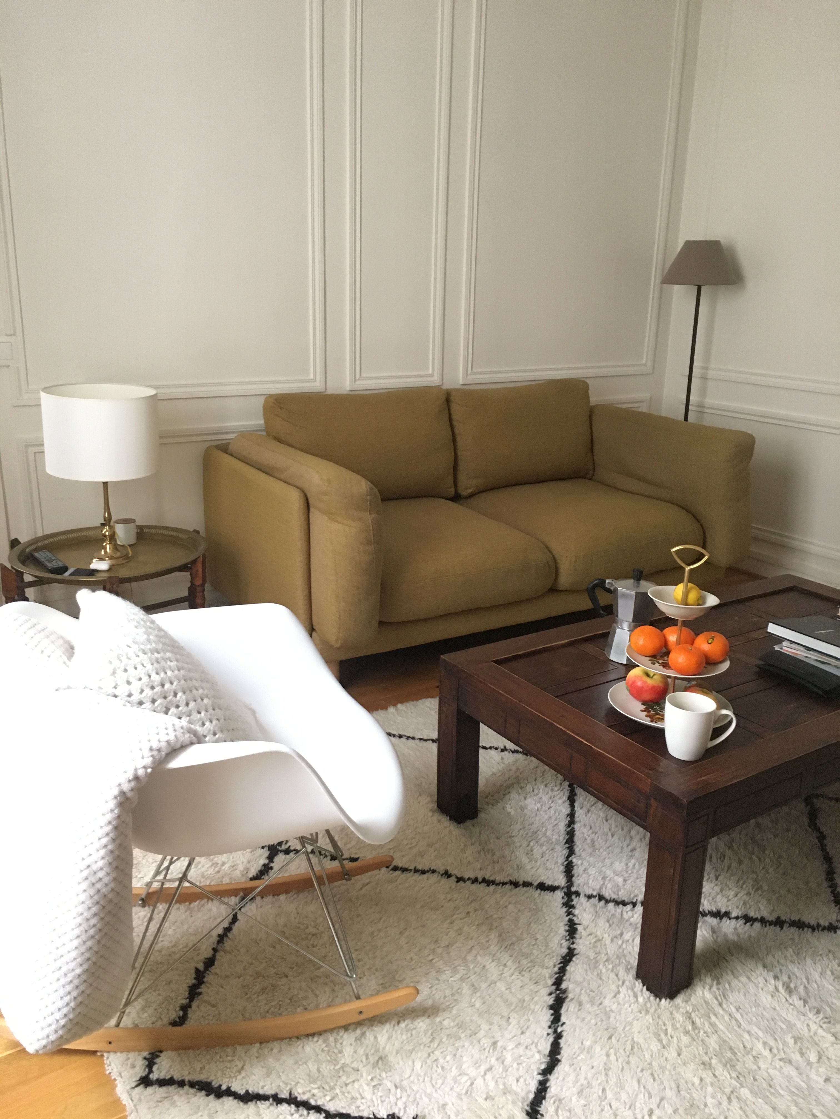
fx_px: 938
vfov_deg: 61.7
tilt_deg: -16.4
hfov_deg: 48.2
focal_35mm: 29
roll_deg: -1.0
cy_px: 560
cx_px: 420
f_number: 2.2
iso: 200
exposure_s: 1/25
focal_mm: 4.15
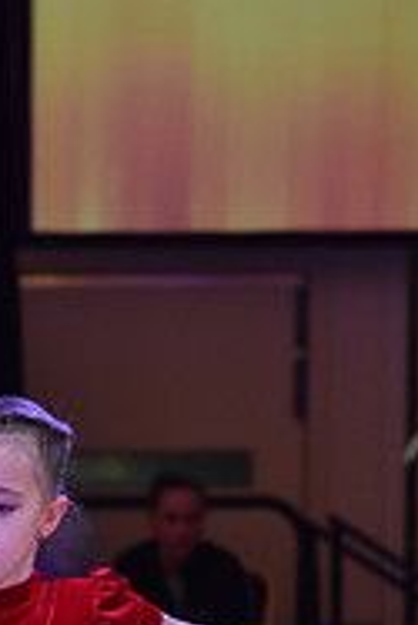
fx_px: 5667
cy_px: 932
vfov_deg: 6.2
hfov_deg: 4.2
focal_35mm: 326
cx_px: 35
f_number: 4.5
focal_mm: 105
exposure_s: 1/250
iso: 1600
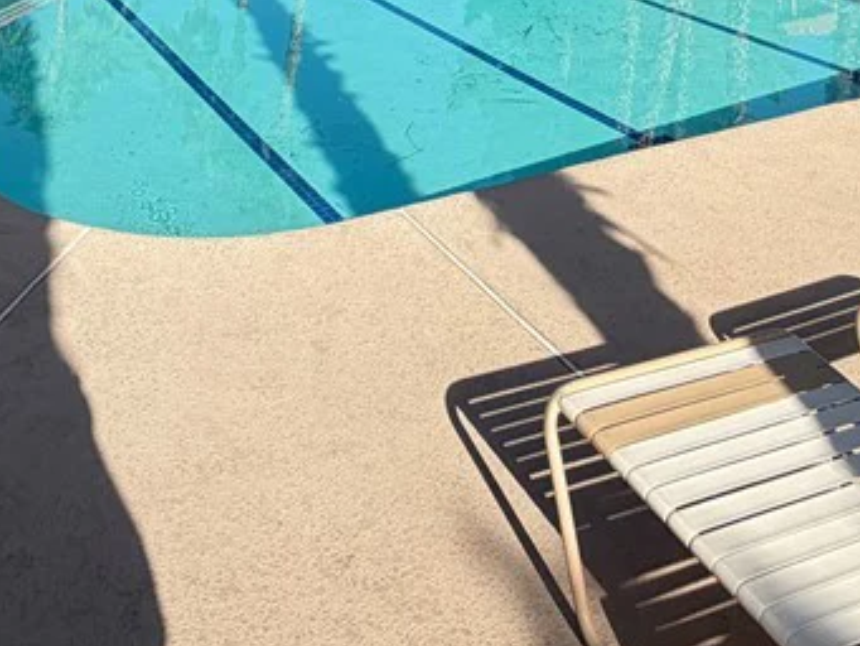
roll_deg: -1.7
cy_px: -313
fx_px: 1044
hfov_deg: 44.5
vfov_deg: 25.9
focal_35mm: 42
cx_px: 333
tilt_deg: +3.1
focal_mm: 2.22
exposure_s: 1/518
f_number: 2.2
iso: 40
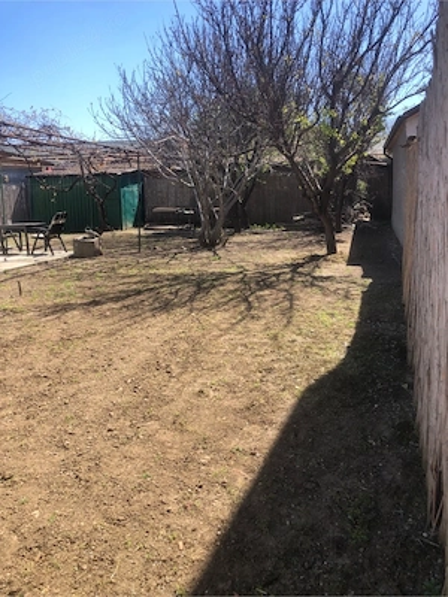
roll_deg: +0.3
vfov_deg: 63.4
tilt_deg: -12.8
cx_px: 224
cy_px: 298
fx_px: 483
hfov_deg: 49.7
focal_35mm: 28
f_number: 1.8
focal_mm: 3.99
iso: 20
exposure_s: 1/823
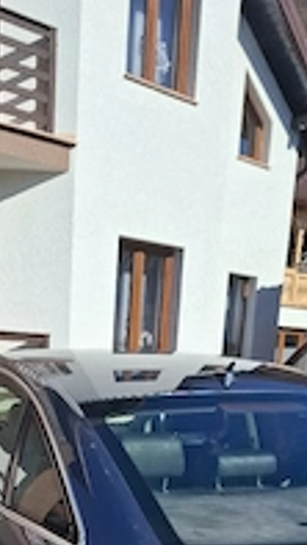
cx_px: 64
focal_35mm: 51
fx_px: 737
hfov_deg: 23.2
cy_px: 526
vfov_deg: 37.0
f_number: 1.8
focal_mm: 5.54
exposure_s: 1/3333
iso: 50
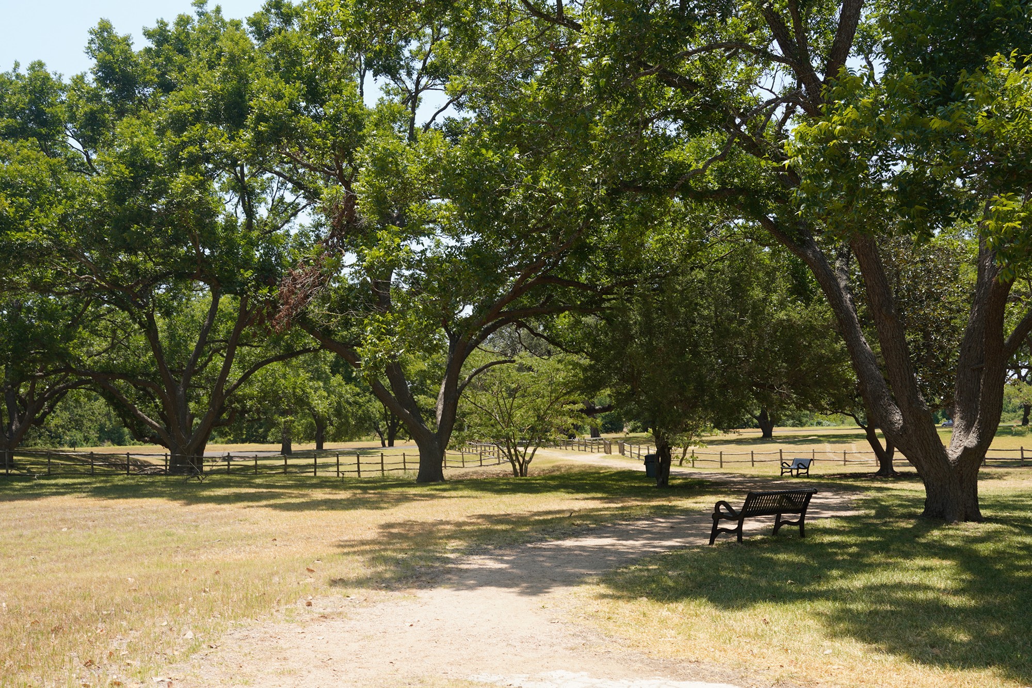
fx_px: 975
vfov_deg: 38.9
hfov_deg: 55.8
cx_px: 516
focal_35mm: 34
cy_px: 344
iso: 100
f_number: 10
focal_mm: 34
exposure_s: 1/100
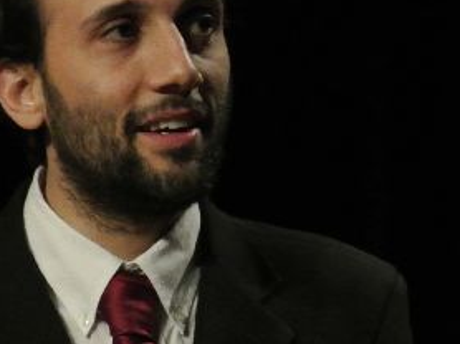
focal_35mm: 824
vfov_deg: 1.8
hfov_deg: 2.4
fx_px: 10940
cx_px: 526
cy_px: -4
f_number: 5.6
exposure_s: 1/60
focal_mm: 110
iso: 2000
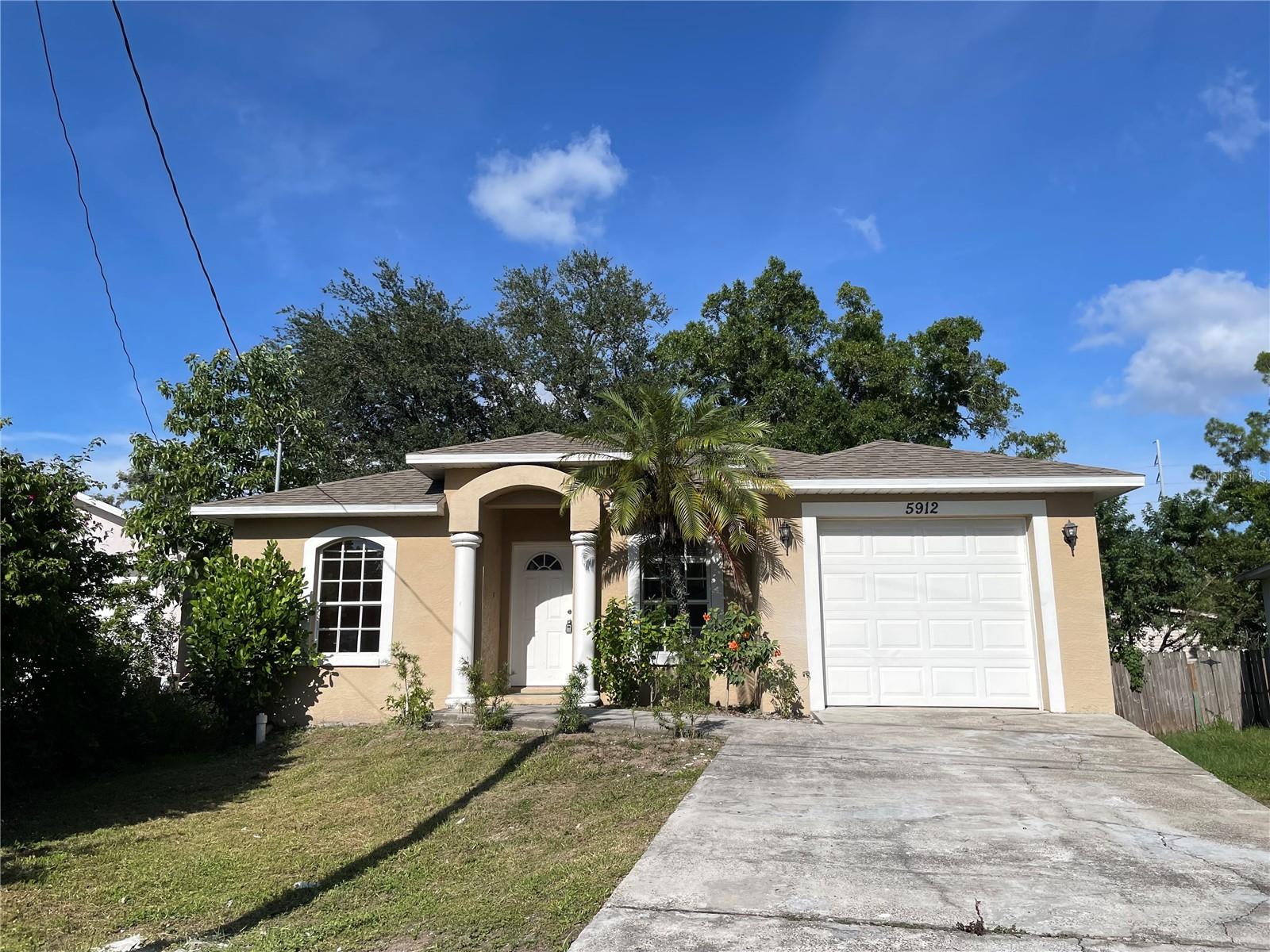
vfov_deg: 53.1
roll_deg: -0.1
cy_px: 476
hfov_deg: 67.3
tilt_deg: +11.5
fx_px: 954
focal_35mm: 26
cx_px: 635
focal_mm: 4.2
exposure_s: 1/9804
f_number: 1.6
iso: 32
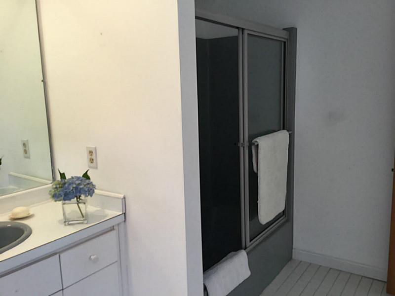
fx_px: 354
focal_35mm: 31
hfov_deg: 58.4
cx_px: 198
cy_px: 148
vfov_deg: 45.4
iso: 80
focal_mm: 3.3
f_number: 2.4
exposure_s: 1/30
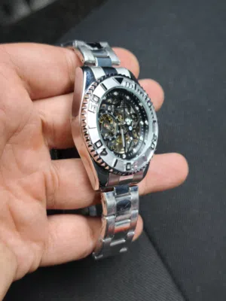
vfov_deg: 41.2
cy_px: 150
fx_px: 400
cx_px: 113
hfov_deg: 31.5
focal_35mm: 46
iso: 50
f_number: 1.6
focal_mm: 6.57
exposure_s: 1/133
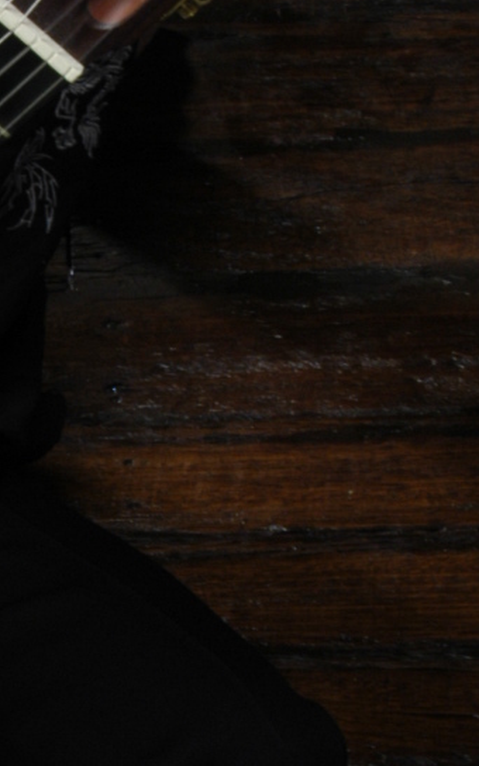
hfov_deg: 6.6
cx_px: -340
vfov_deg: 10.7
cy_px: 473
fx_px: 4075
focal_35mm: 195
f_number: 13
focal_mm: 31
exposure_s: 1/160
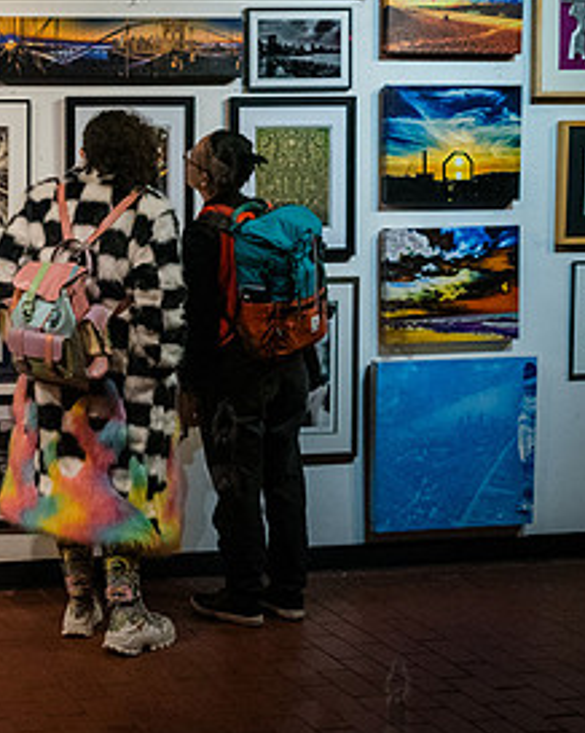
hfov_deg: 20.1
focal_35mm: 71
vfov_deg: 26.8
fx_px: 1538
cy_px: 313
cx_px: -123
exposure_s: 1/400
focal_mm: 35
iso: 8000
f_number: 5
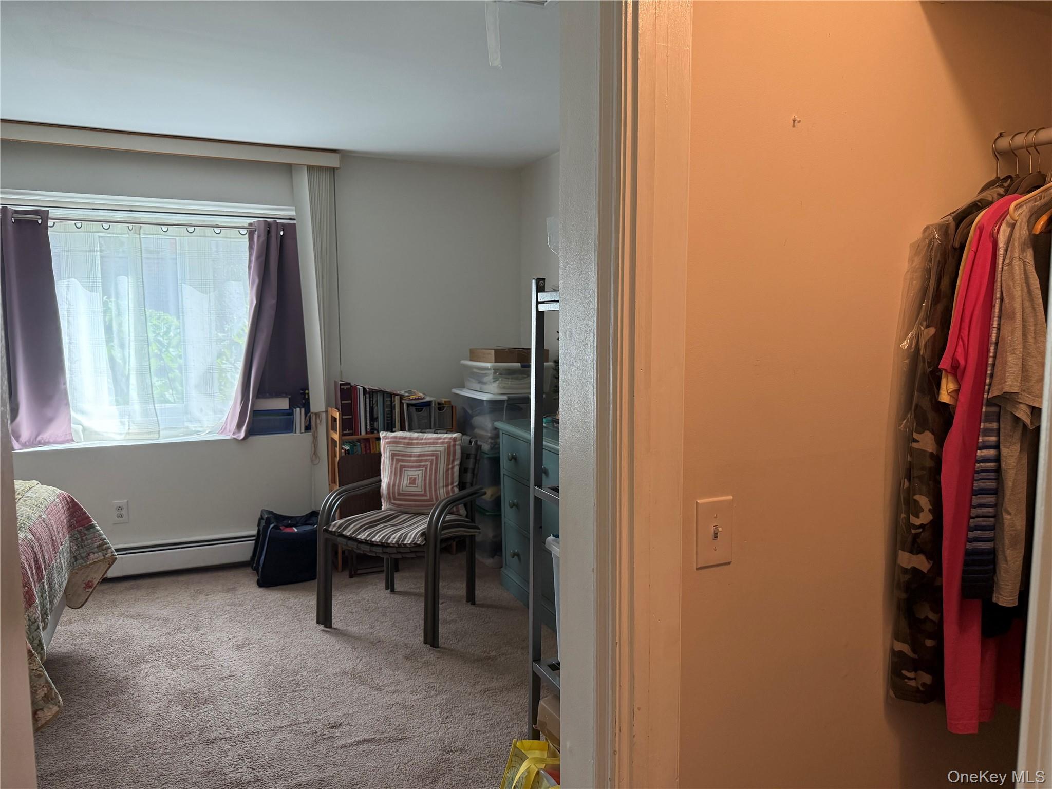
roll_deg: +0.4
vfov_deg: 56.8
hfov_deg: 71.6
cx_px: 526
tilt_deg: -5.2
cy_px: 394
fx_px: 729
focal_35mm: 24
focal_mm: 6.76
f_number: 1.78
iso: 250
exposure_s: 1/120
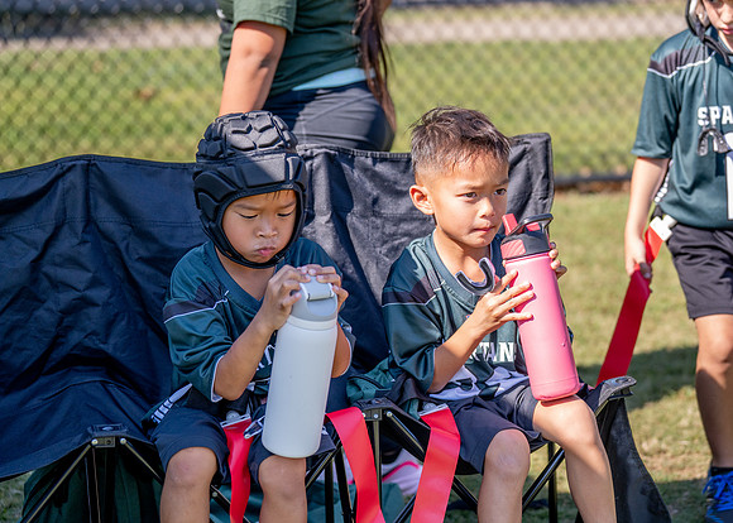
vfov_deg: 14.9
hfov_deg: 20.7
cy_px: 242
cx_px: 437
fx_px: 2006
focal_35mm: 96
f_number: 2.8
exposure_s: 1/1600
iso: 250
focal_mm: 82
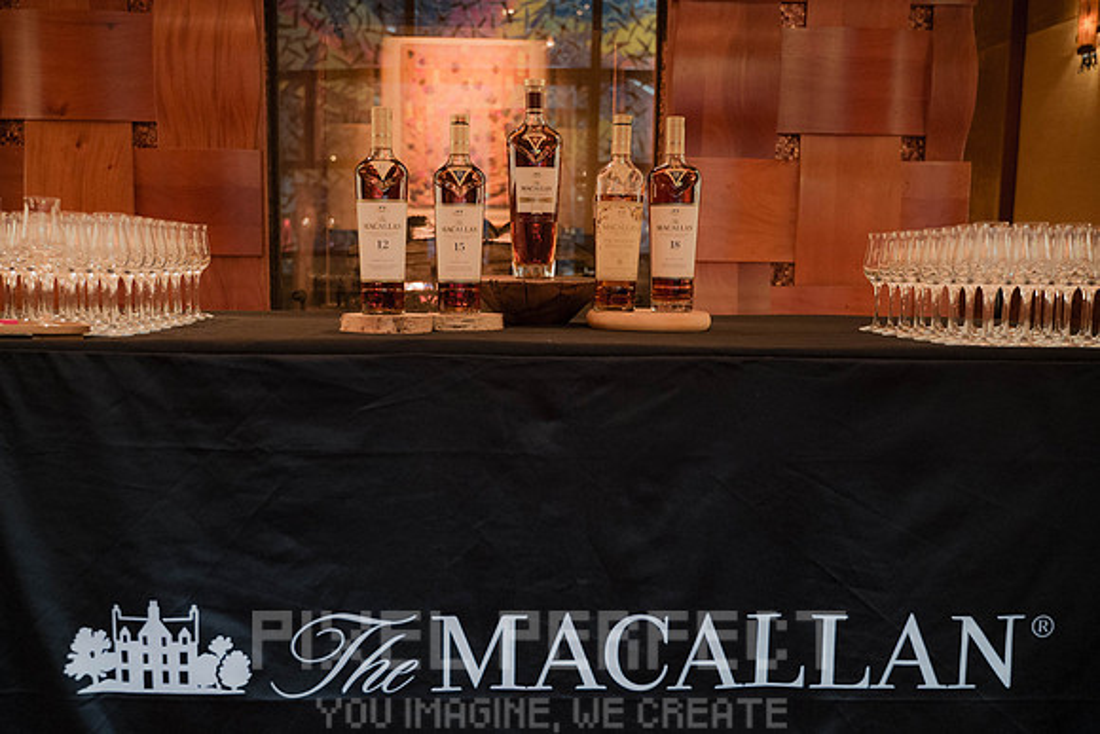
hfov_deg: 59.4
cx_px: 529
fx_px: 965
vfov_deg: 41.6
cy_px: 389
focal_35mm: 32
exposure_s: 1/60
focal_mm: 28
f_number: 3.2
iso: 4000
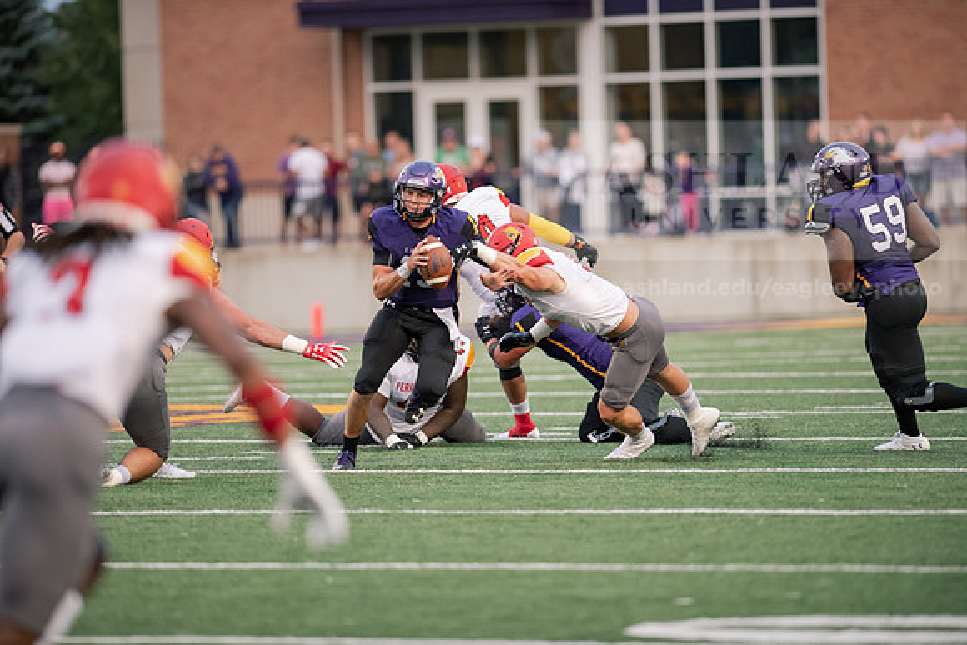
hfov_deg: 6.9
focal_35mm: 300
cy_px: 322
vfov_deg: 4.6
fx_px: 8060
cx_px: 484
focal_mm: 300
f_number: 2.8
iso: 2500
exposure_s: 1/800
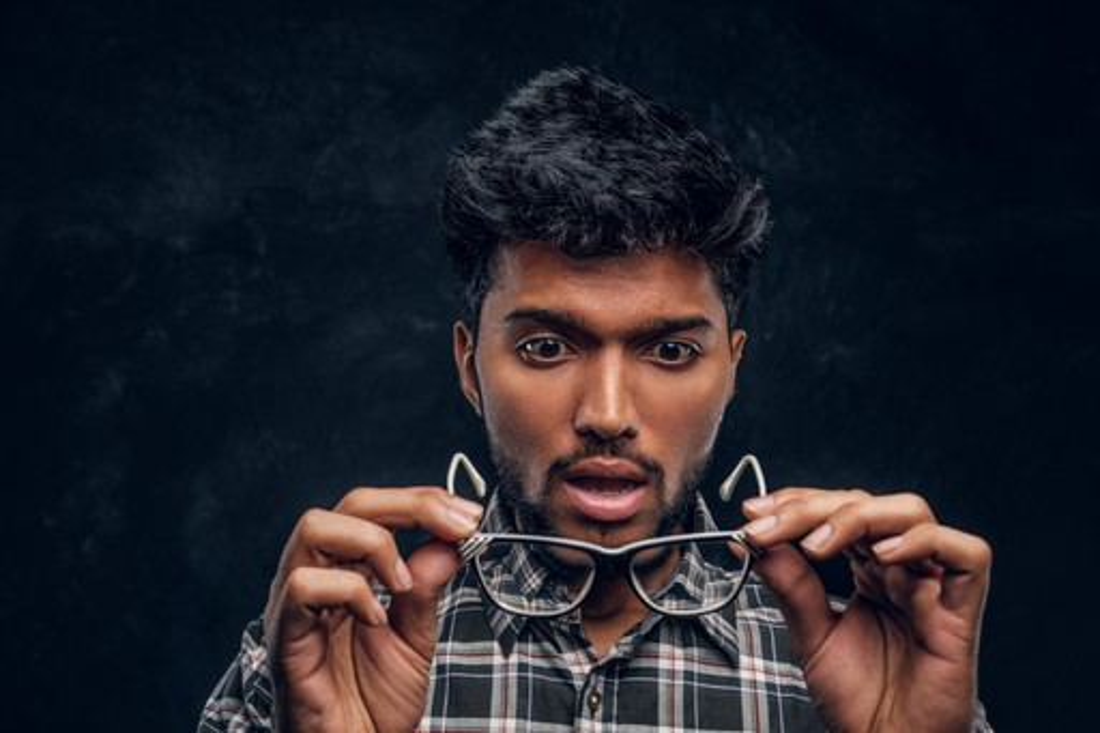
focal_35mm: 53
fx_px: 1619
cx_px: 550
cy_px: 366
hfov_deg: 37.5
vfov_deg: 25.5
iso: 200
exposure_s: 1/125
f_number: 5.6
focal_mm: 35
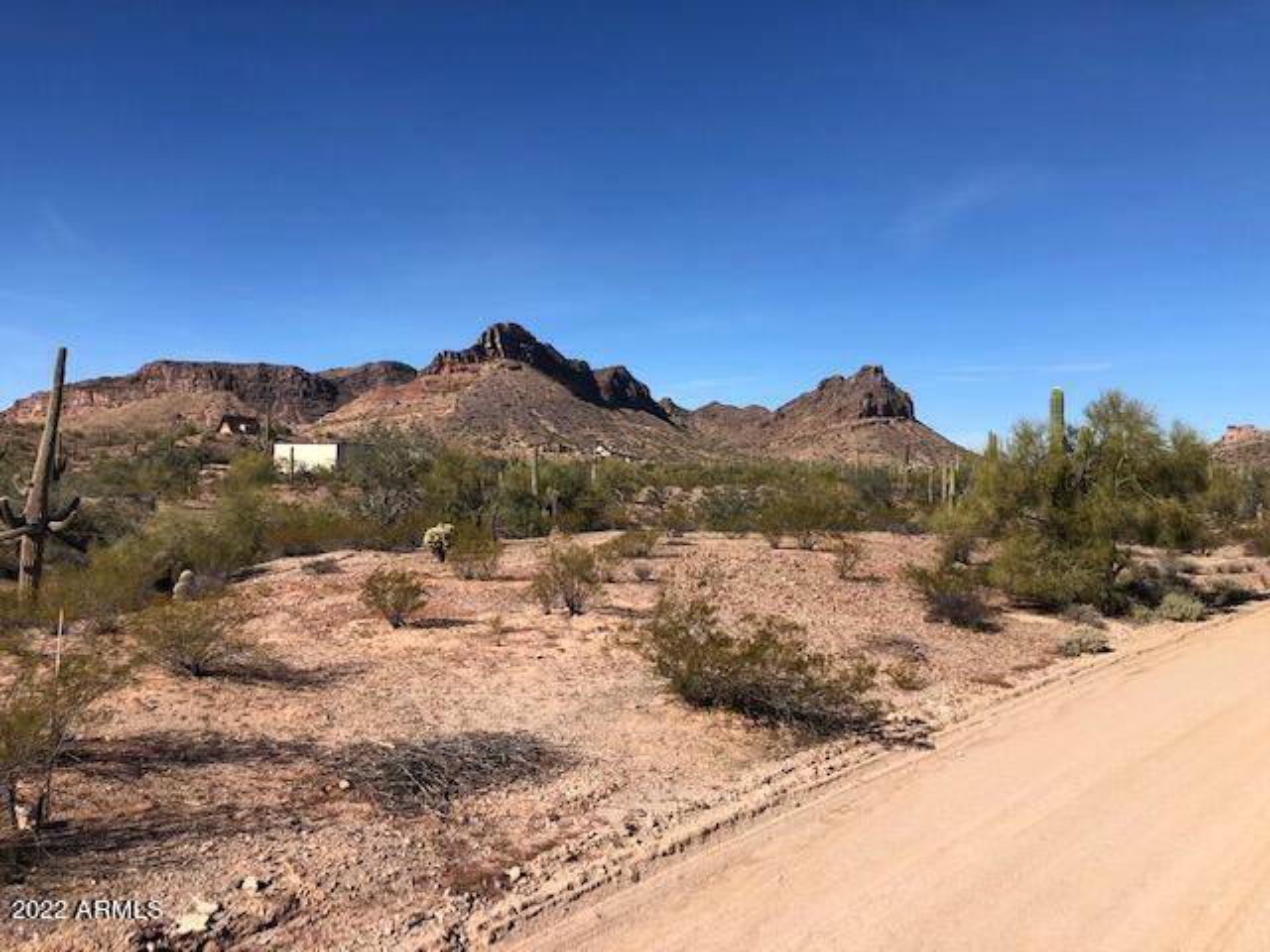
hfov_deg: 63.4
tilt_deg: +0.1
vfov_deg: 49.7
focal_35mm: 28
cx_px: 635
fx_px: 1027
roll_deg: -1.8
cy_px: 476
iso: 20
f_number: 1.8
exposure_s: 1/2703
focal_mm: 4
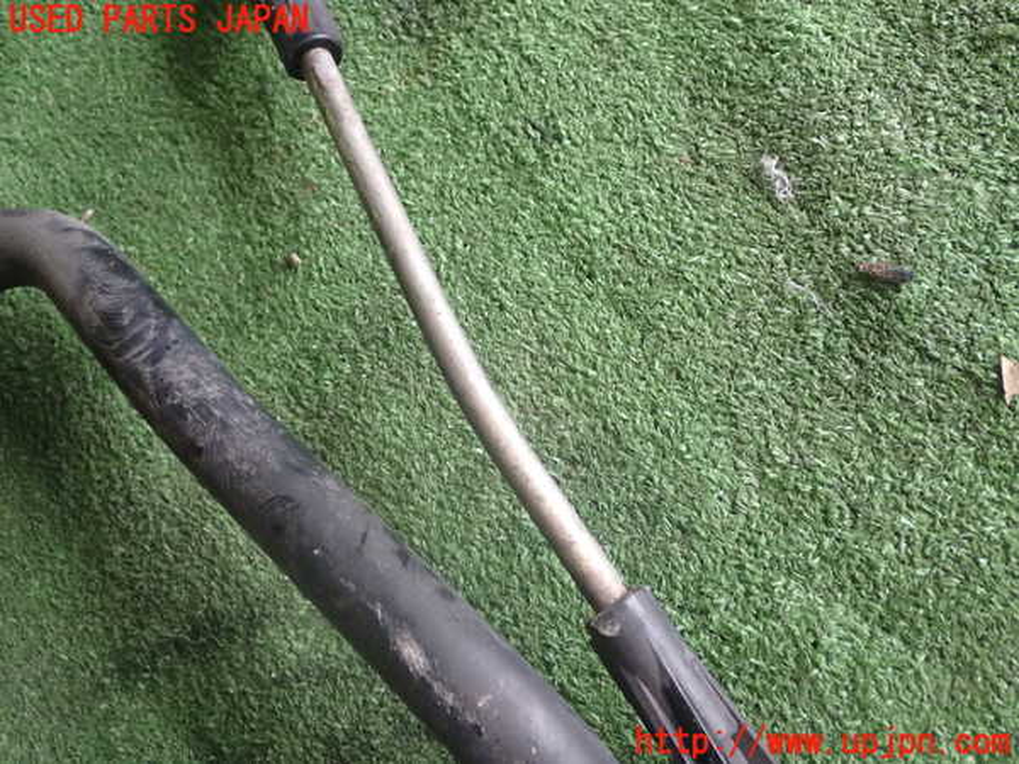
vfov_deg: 37.7
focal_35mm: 38
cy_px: 382
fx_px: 1119
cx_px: 510
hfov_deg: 49.0
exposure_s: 1/40
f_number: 2.7
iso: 250
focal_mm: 6.83
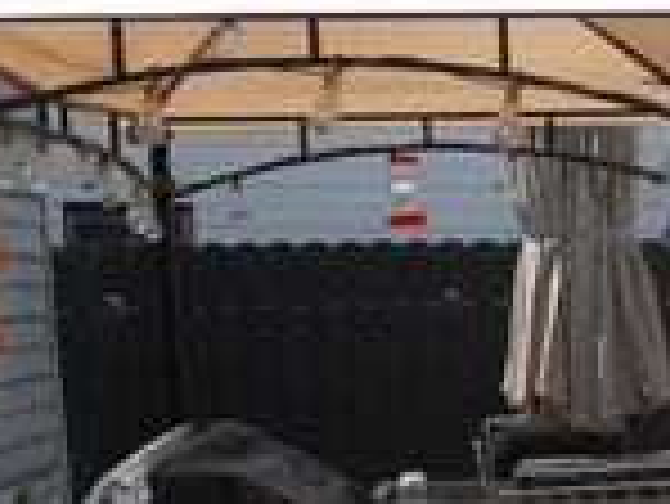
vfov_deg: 12.1
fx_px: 2324
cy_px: 630
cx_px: 967
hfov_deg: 15.3
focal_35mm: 120
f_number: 5.4
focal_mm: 5
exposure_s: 1/320
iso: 80
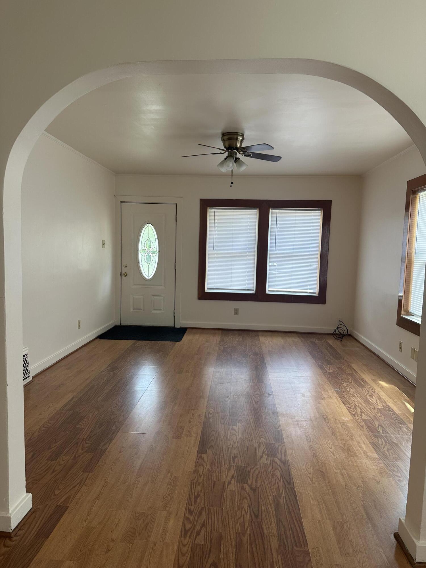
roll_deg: -1.1
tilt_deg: -4.3
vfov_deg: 71.6
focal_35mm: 24
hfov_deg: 56.8
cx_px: 213
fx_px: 394
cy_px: 284
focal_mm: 6.86
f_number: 1.78
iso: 125
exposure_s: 1/121
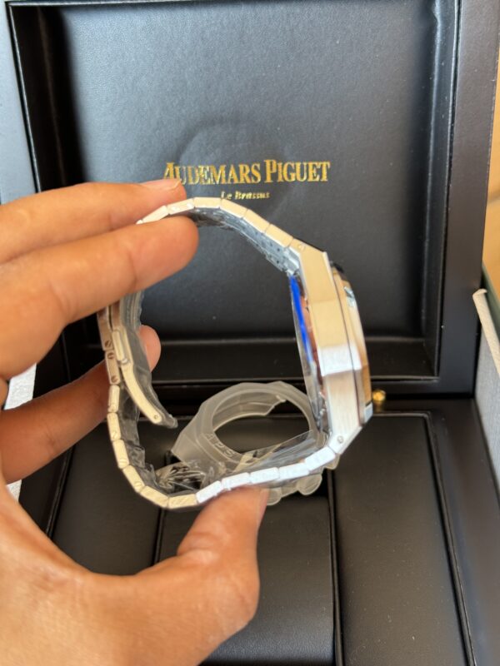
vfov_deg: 39.7
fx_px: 924
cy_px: 333
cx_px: 250
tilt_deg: -42.5
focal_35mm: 48
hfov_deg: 30.3
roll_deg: +2.2
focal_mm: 6.76
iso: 250
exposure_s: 1/60
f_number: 1.78
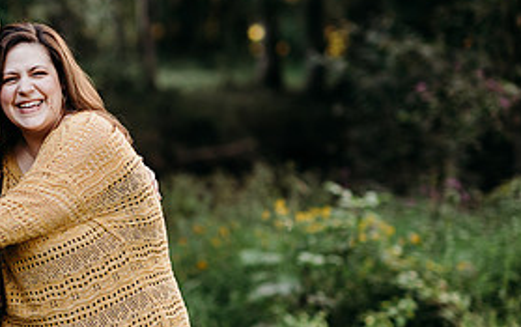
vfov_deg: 7.3
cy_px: 199
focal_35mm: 180
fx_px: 2558
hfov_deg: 11.5
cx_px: 11
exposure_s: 1/200
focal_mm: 85
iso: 125
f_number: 2.2
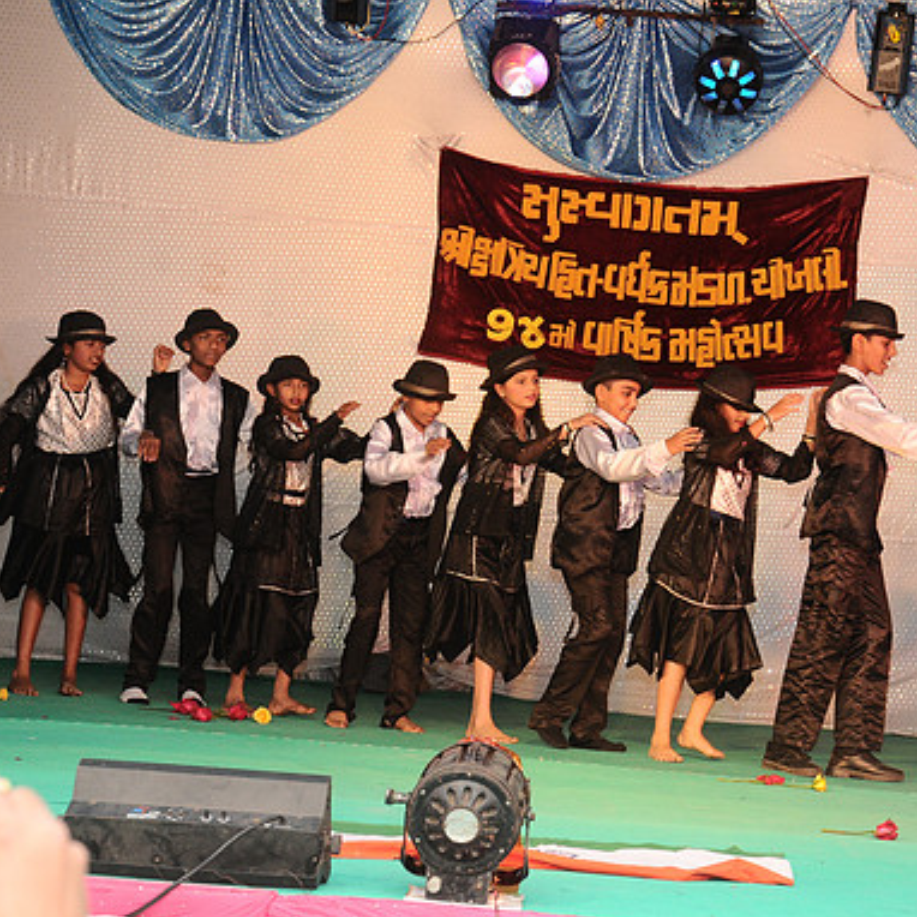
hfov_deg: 15.5
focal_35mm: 112
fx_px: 3357
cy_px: 460
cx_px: 619
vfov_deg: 15.6
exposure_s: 1/125
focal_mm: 58
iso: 640
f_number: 8
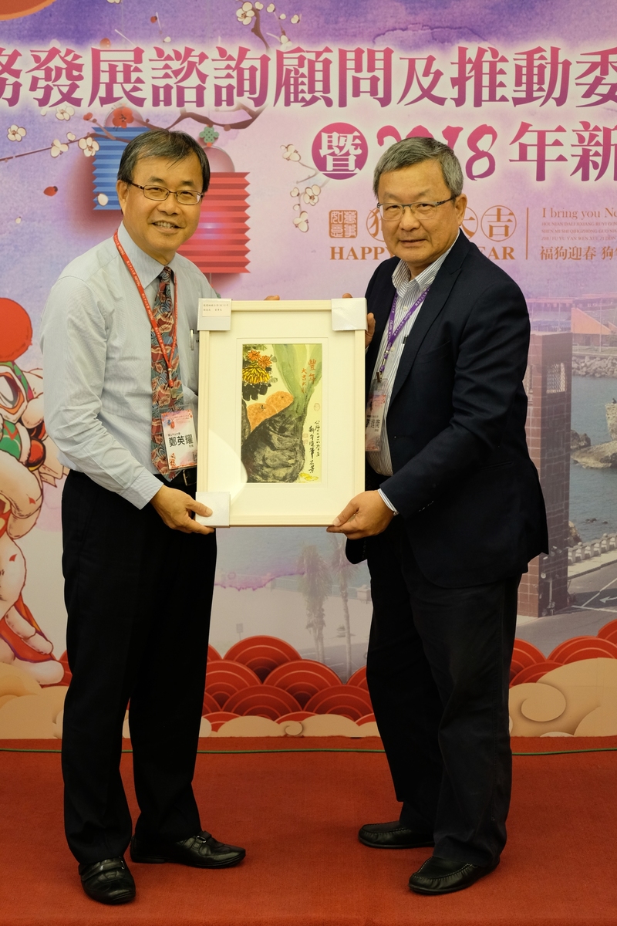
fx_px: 1928
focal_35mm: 75
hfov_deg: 18.2
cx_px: 308
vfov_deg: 27.0
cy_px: 463
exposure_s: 1/30
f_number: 4.5
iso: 1600
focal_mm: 50
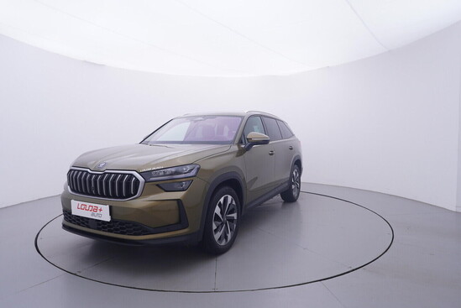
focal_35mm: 22
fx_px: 288
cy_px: 154
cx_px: 230
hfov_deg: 77.3
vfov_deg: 56.2
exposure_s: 1/80
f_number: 5
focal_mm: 15
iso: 200
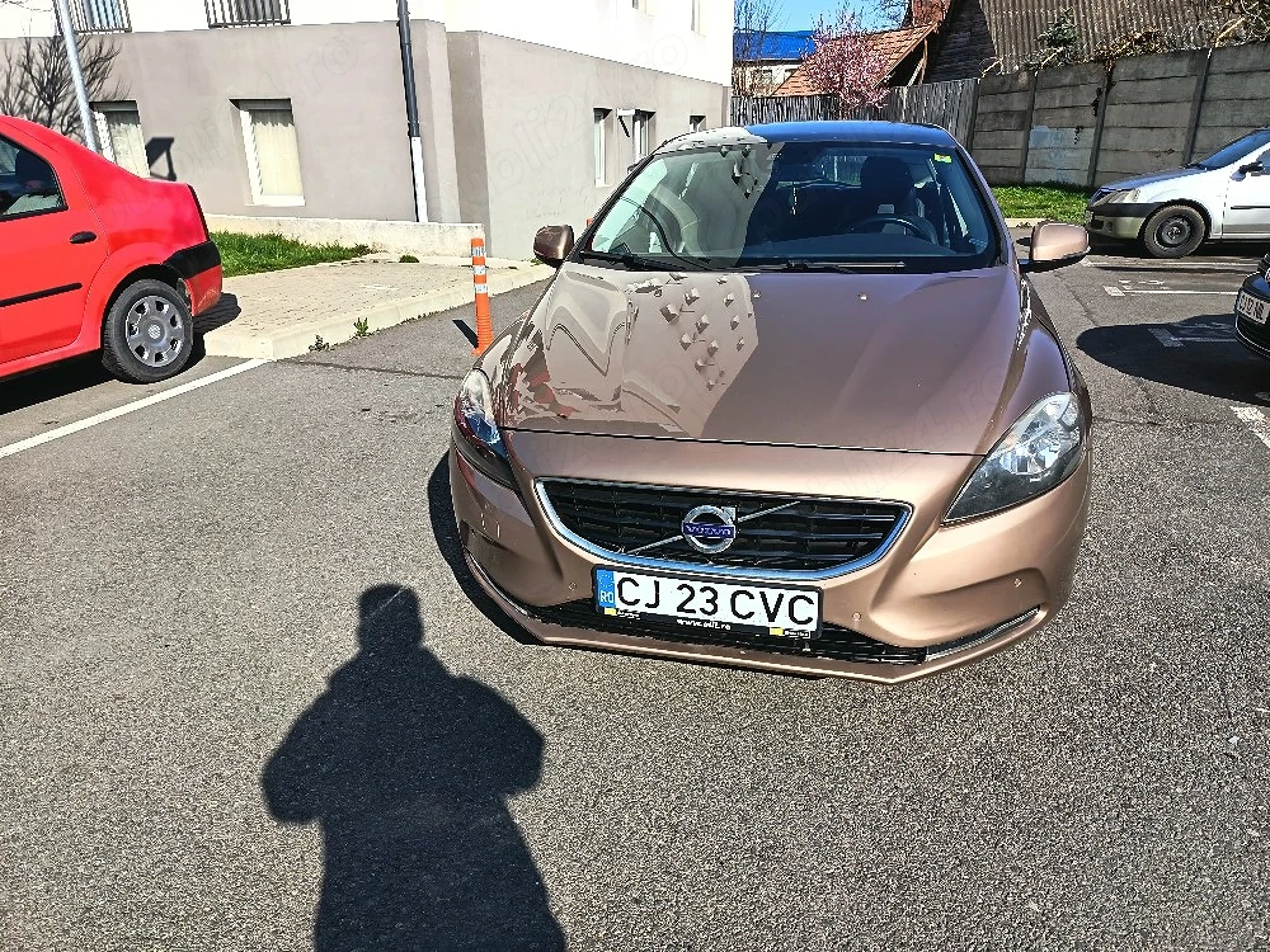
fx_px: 881
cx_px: 635
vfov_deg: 56.8
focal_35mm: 24
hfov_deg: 71.6
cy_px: 476
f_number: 1.75
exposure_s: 1/714
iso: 100
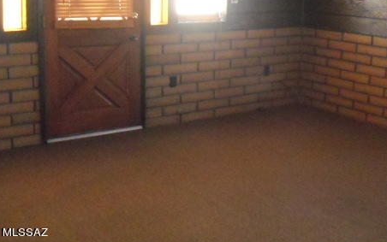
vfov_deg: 23.6
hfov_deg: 37.3
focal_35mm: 54
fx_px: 570
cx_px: 235
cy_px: 44
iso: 800
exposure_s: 1/50
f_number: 3.1
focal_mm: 6.3
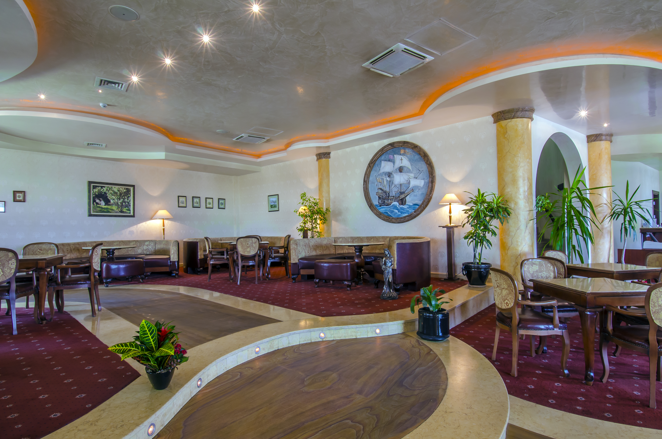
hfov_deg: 90.1
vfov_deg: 67.1
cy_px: 220
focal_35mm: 18
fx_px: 330
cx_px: 331
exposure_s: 1
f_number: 16
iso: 400
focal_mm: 12
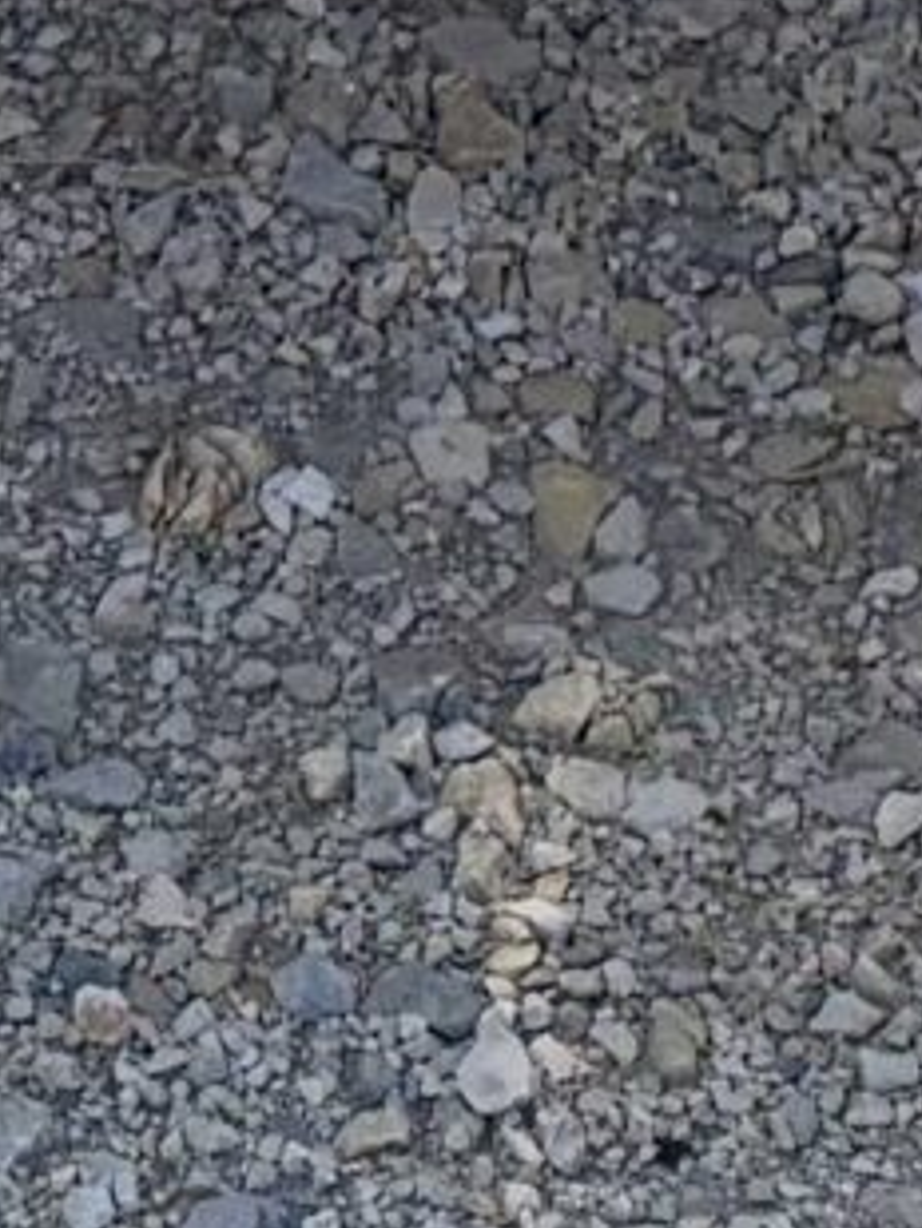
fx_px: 7062
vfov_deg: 8.7
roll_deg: +1.2
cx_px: 60
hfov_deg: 7.4
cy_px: -2055
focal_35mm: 199
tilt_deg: -15.0
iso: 100
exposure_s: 1/6173
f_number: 1.78
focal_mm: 6.76
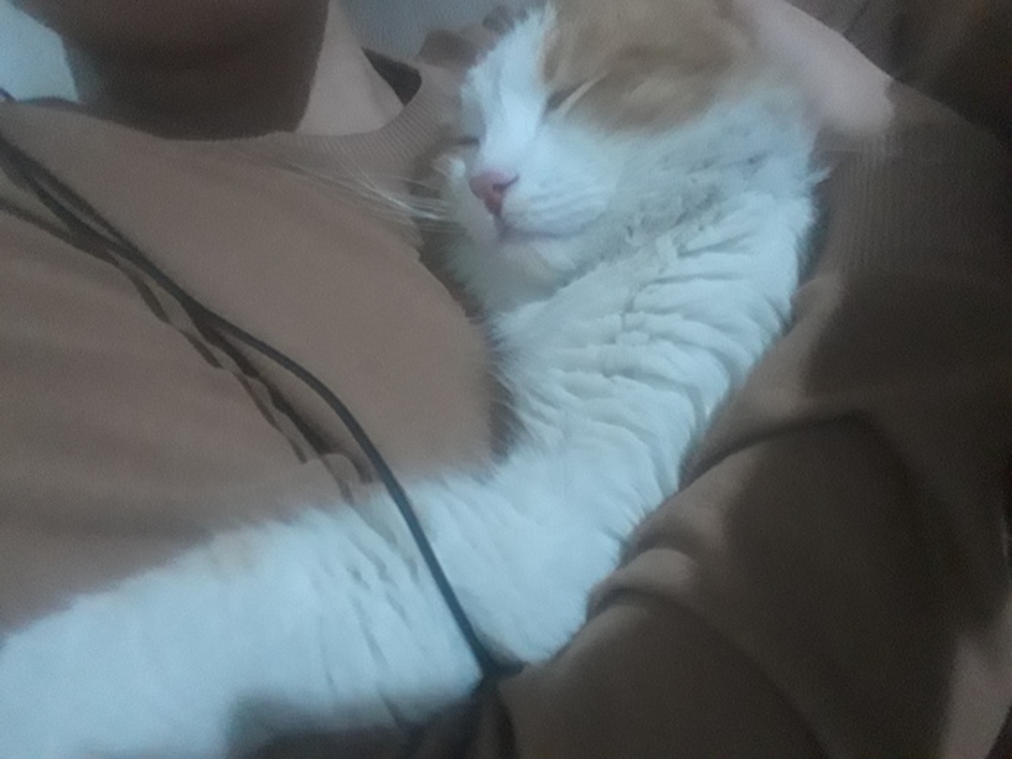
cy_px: 380
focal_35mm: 24
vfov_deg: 56.8
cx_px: 506
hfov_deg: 71.6
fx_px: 702
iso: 500
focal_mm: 2.53
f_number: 1.9
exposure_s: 1/8
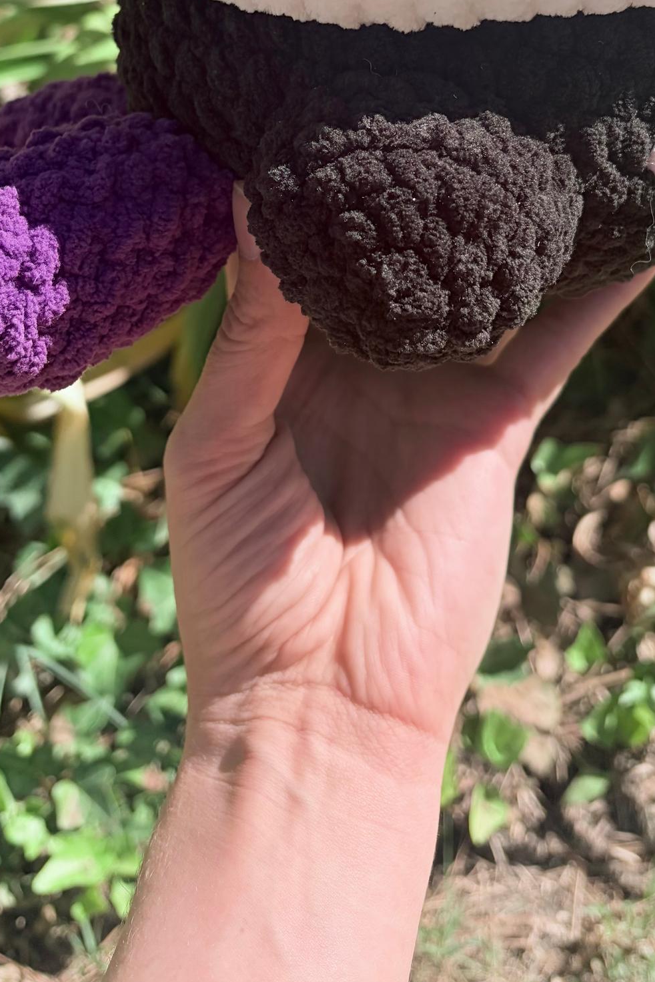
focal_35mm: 47
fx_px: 1283
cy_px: 149
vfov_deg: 39.6
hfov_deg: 28.6
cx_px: 369
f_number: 1.6
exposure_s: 1/3448
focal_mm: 5.96
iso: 64
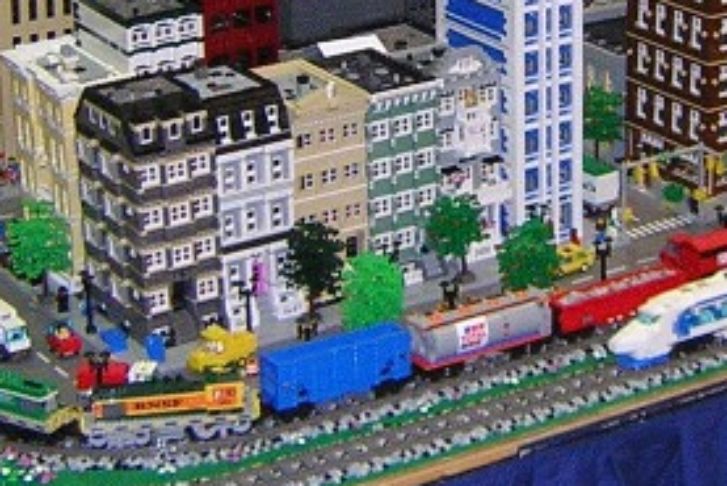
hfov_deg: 18.7
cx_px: 577
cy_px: -47
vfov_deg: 12.5
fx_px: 2182
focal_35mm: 108
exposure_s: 1/60.1
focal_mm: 4.7
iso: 400
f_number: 2.6
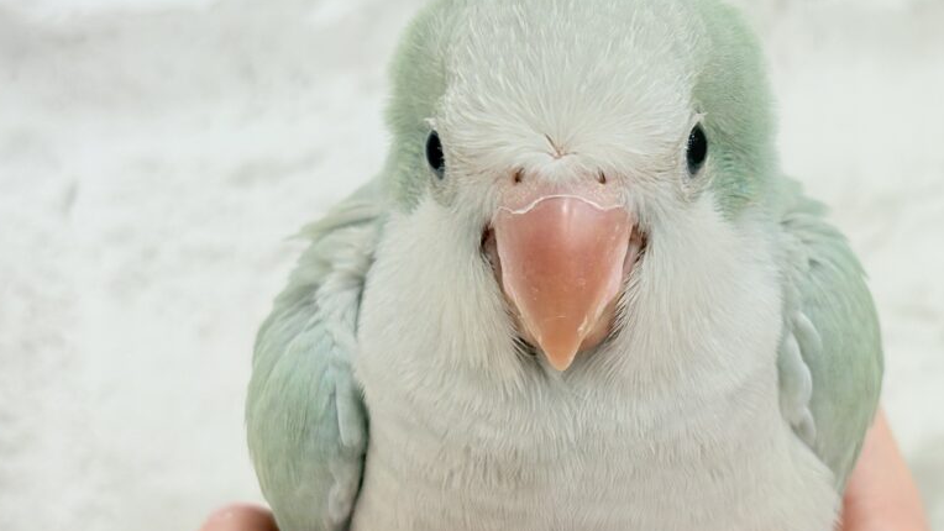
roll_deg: +1.3
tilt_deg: -3.8
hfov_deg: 23.7
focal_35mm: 89
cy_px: 254
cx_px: 704
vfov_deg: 13.6
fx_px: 2228
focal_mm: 5.96
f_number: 1.6
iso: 32
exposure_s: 1/50
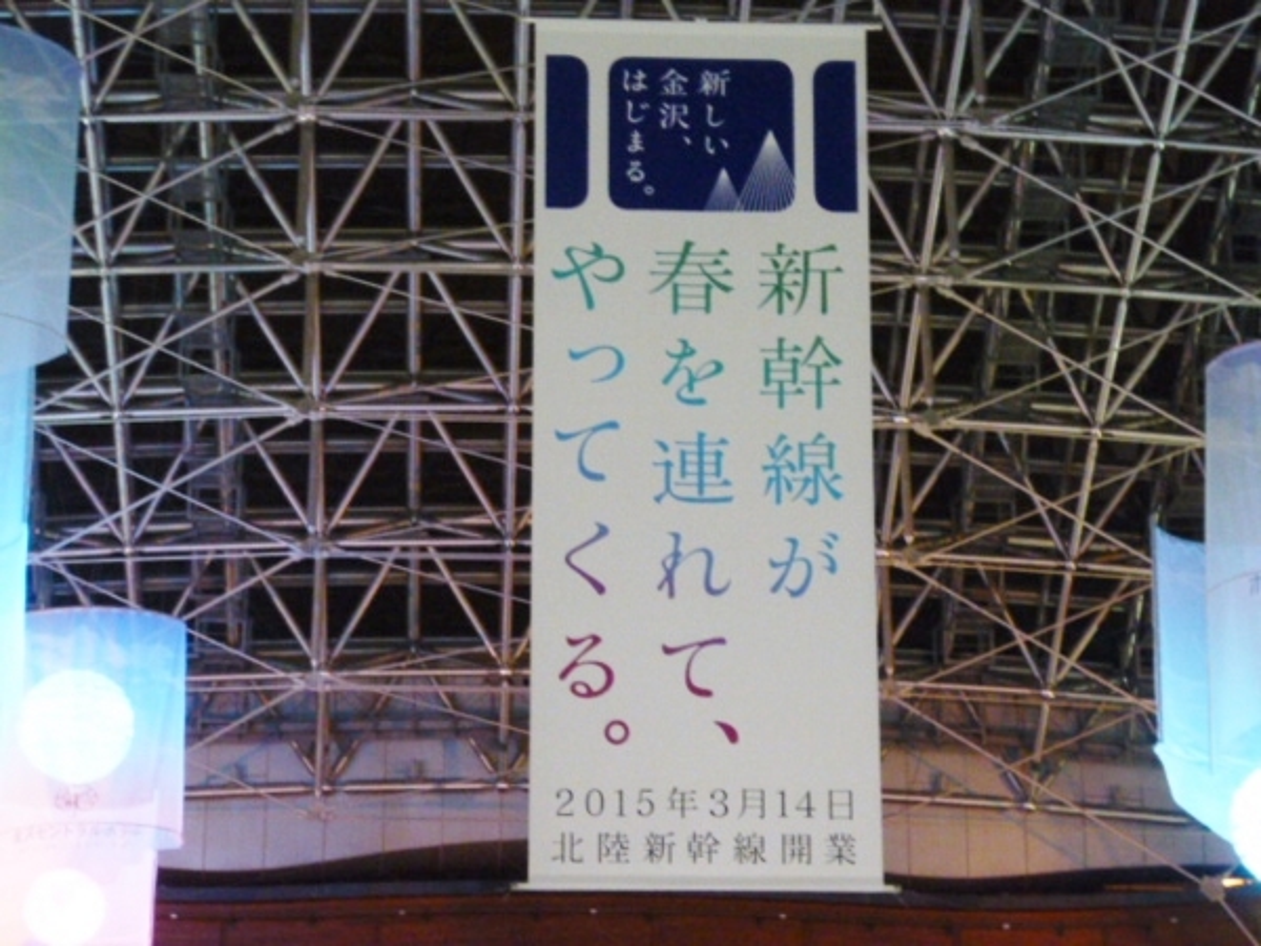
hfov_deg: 19.8
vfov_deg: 14.9
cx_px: 630
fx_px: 3606
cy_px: 473
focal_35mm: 99
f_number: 5.8
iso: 1600
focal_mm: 16.2
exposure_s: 1/8
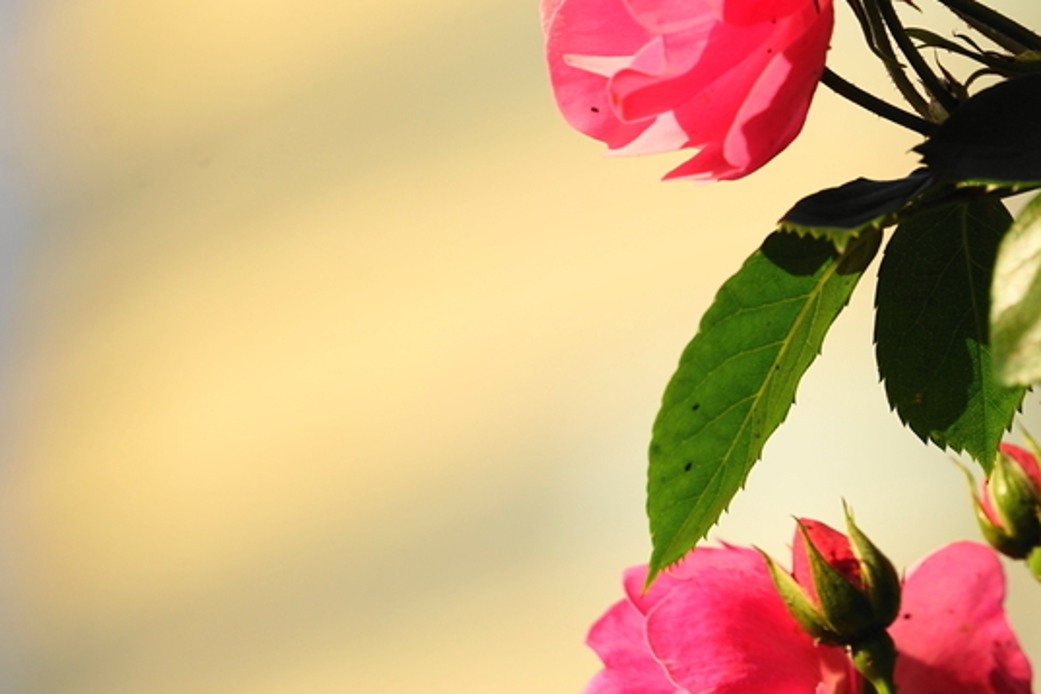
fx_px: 19402
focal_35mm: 671
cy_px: 6
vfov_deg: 2.0
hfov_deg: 3.1
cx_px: 804
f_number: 8
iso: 100
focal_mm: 300
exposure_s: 1/400
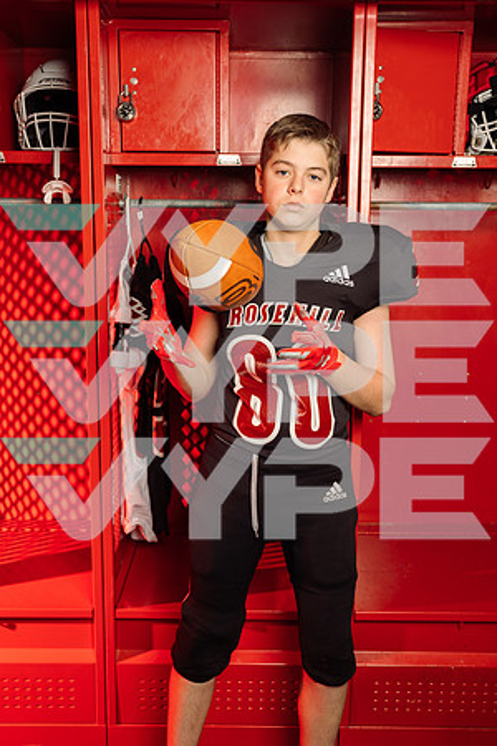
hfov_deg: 35.1
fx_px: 787
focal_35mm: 38
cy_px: 373
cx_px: 248
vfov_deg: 50.7
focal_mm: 38
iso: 250
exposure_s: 1/250
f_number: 6.3
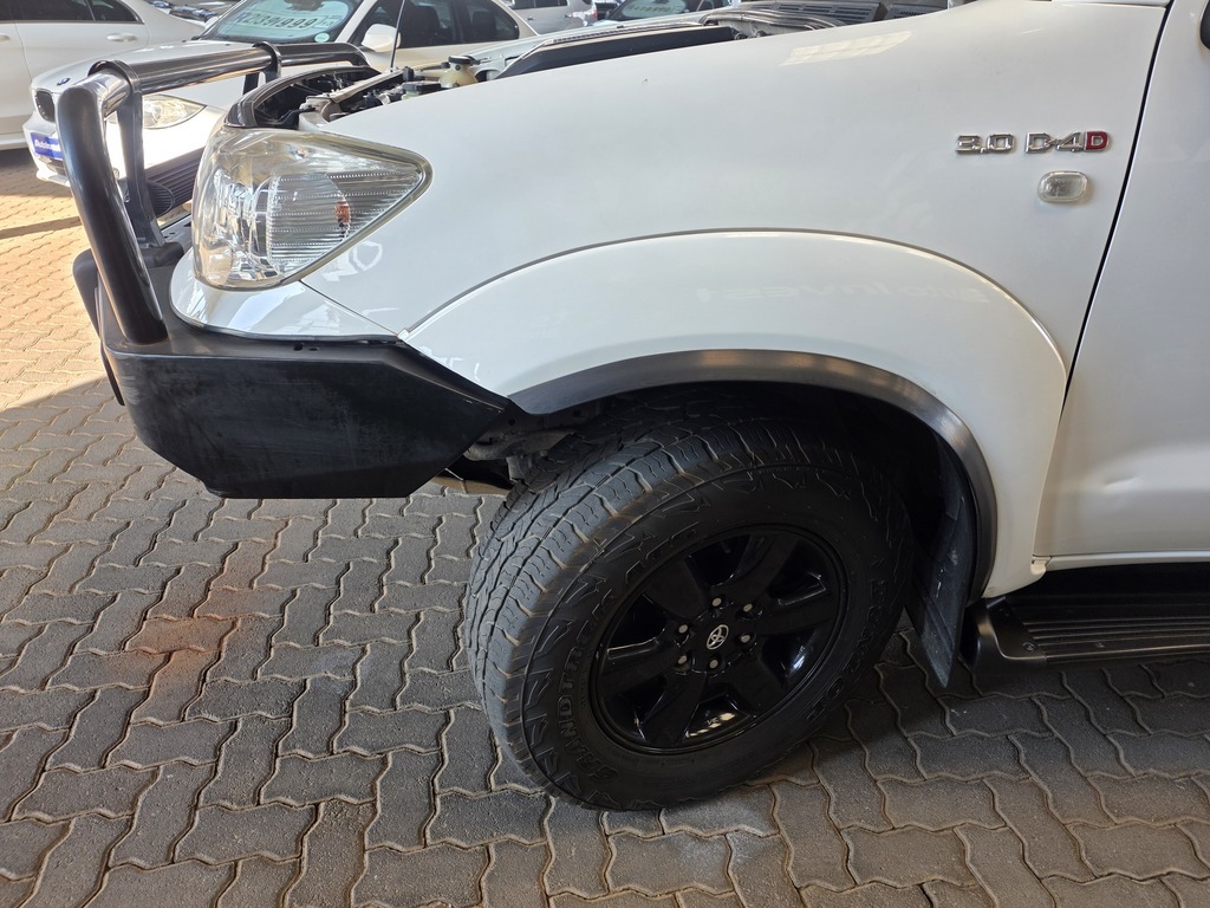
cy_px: 454
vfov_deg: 58.9
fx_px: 804
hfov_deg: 73.9
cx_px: 605
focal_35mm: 23
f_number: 1.7
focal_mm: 6.25
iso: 64
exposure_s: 1/180
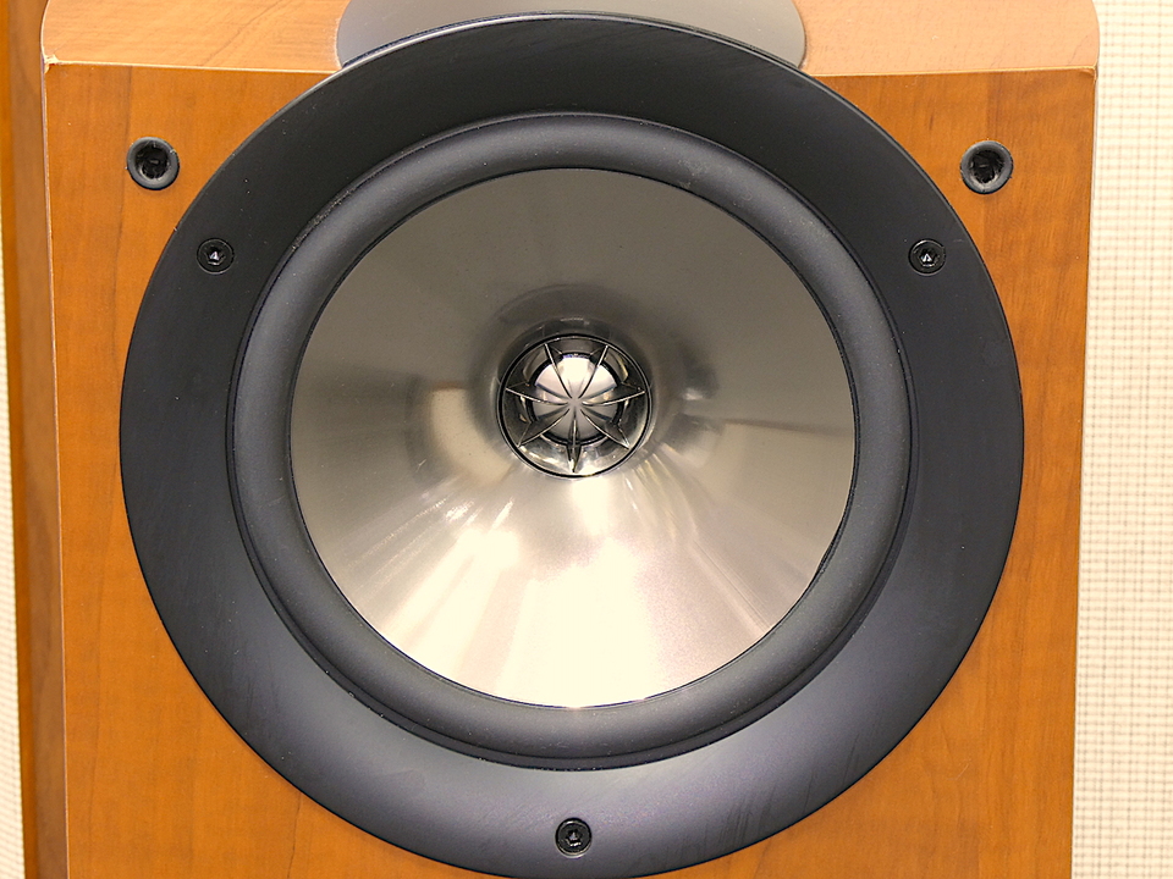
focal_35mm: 143
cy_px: 440
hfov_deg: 13.8
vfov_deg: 10.4
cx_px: 586
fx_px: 4846
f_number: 8
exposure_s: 2.5
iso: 100
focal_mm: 25.6
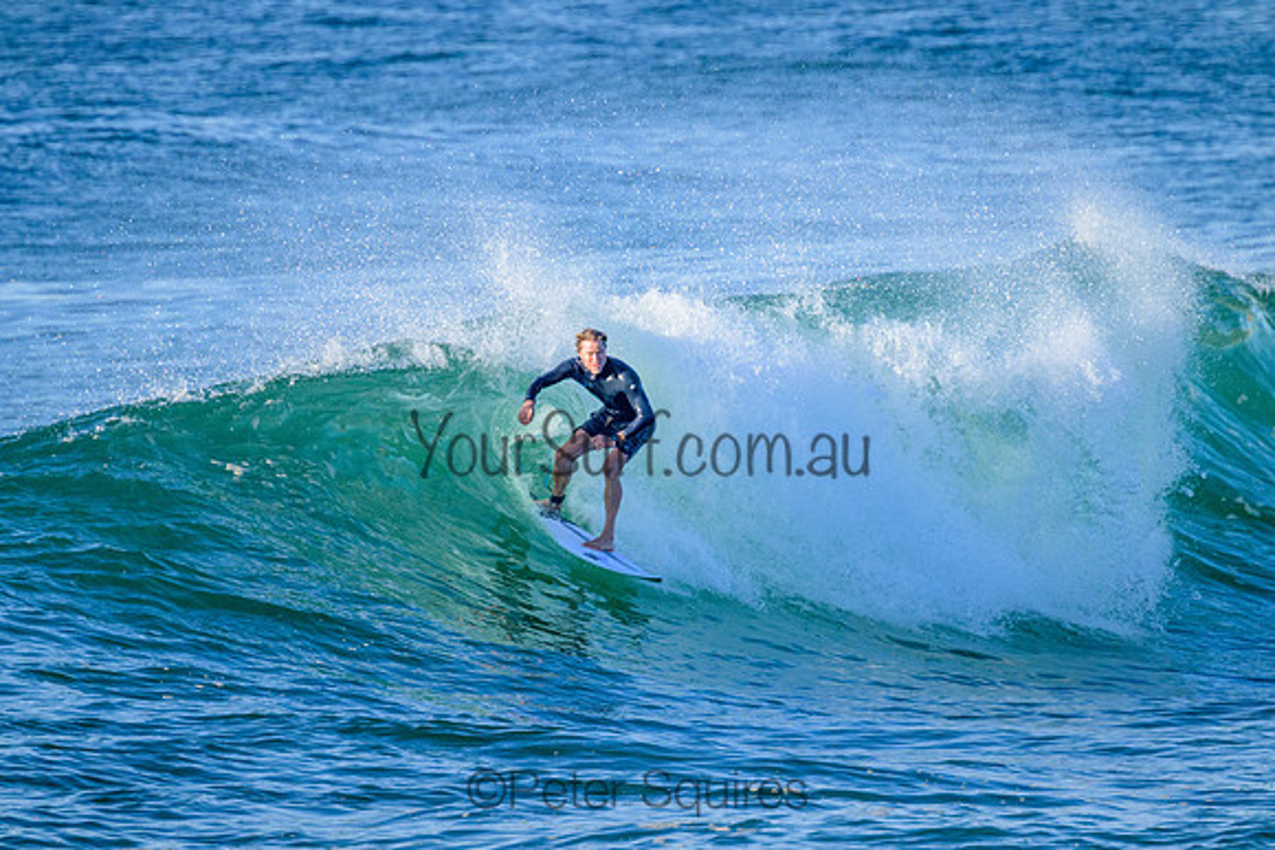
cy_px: 425
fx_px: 28339
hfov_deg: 2.6
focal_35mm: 800
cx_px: 638
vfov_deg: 1.7
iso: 1800
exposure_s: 1/2000
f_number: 11
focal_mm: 800
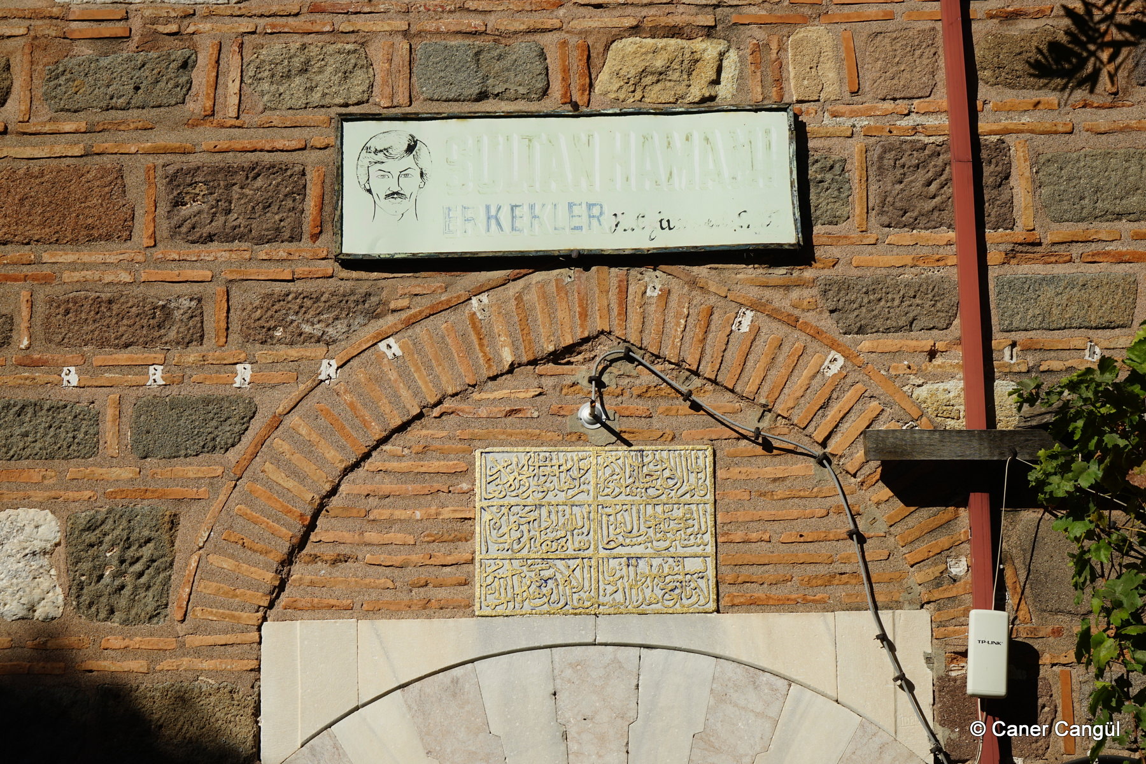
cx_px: 573
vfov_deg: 24.6
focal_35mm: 55
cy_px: 382
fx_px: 1751
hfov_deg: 36.2
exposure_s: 1/500
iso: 100
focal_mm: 55
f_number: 8
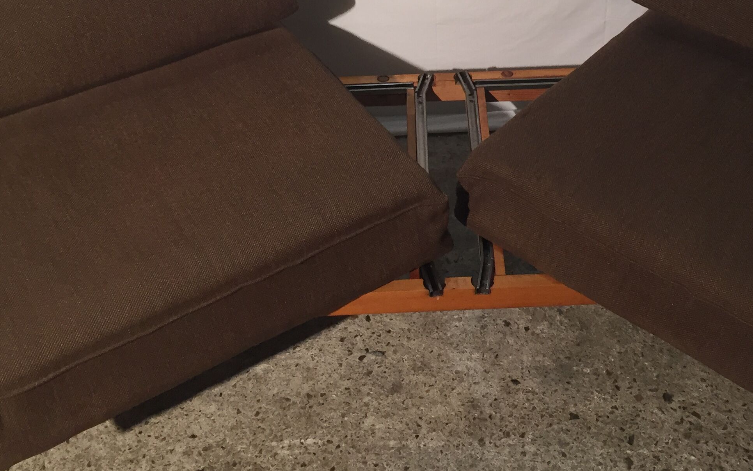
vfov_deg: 24.0
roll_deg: +0.4
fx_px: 1067
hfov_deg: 38.7
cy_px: 31
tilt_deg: -33.0
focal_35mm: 52
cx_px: 455
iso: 100
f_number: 2.2
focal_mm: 4.15
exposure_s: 1/33
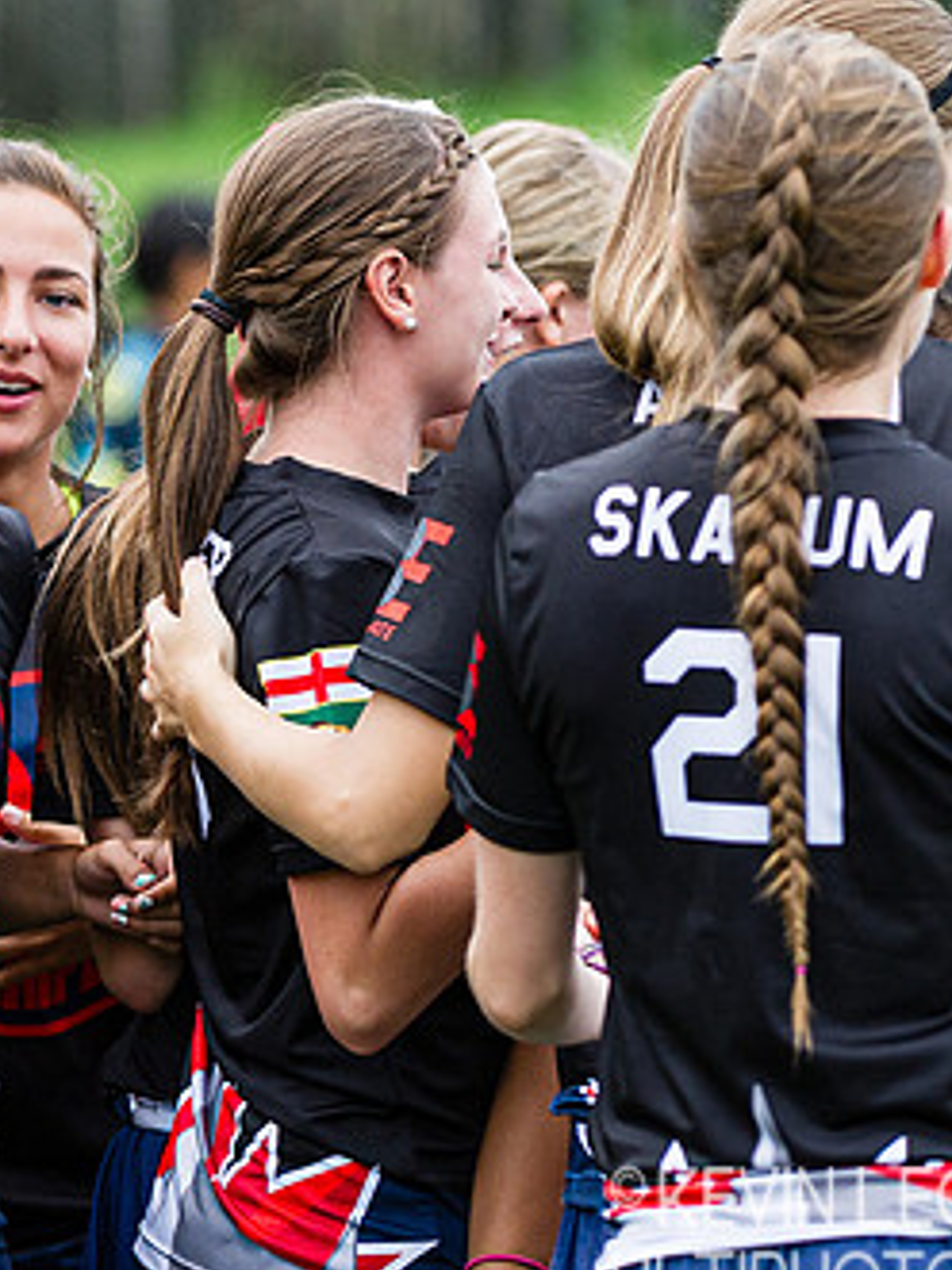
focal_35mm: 515
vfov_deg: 3.9
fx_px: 18897
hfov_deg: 2.9
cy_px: 361
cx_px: -187
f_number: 4
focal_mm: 200
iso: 500
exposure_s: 1/1250
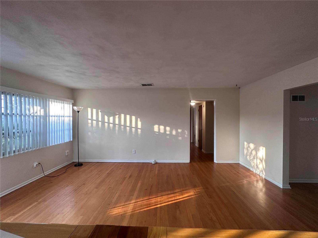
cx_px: 159
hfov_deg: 102.1
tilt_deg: -0.6
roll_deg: -0.3
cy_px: 119
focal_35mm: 14
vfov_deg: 85.7
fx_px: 129
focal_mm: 2.22
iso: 200
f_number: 2.2
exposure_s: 1/99
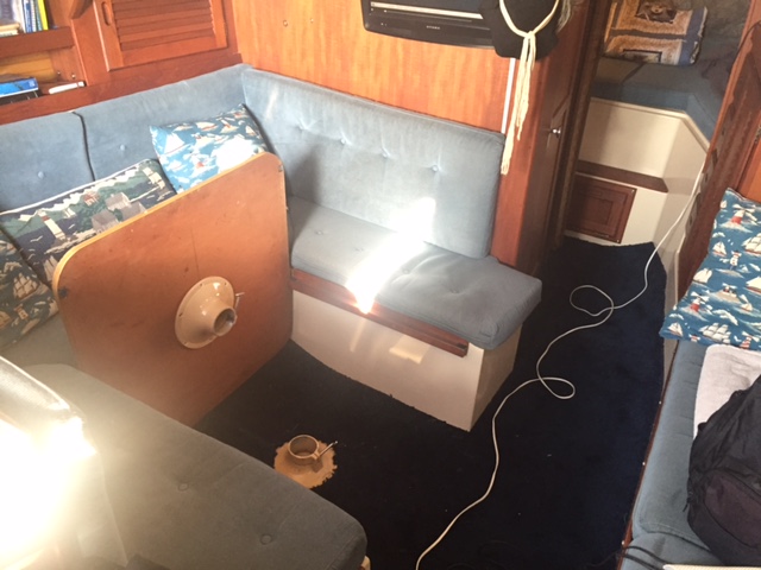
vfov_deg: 48.2
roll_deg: -2.8
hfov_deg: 61.7
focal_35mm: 29
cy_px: 285
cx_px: 380
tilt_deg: -33.0
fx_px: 638
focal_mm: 4.15
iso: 200
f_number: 2.2
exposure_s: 1/30
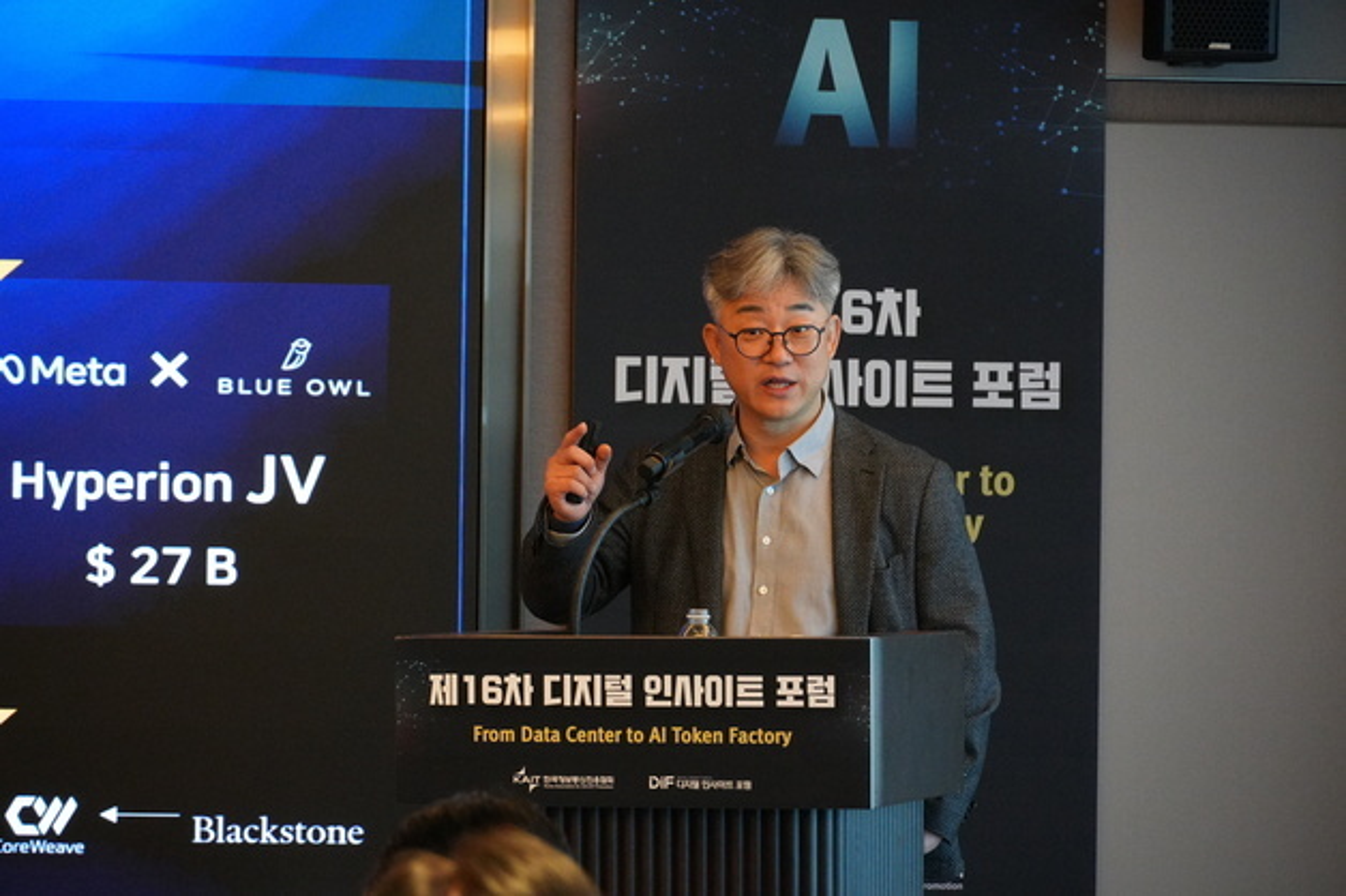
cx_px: 673
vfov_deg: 7.6
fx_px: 6726
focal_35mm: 180
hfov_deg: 11.4
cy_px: 448
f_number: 6.3
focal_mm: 120
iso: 5000
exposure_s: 1/125
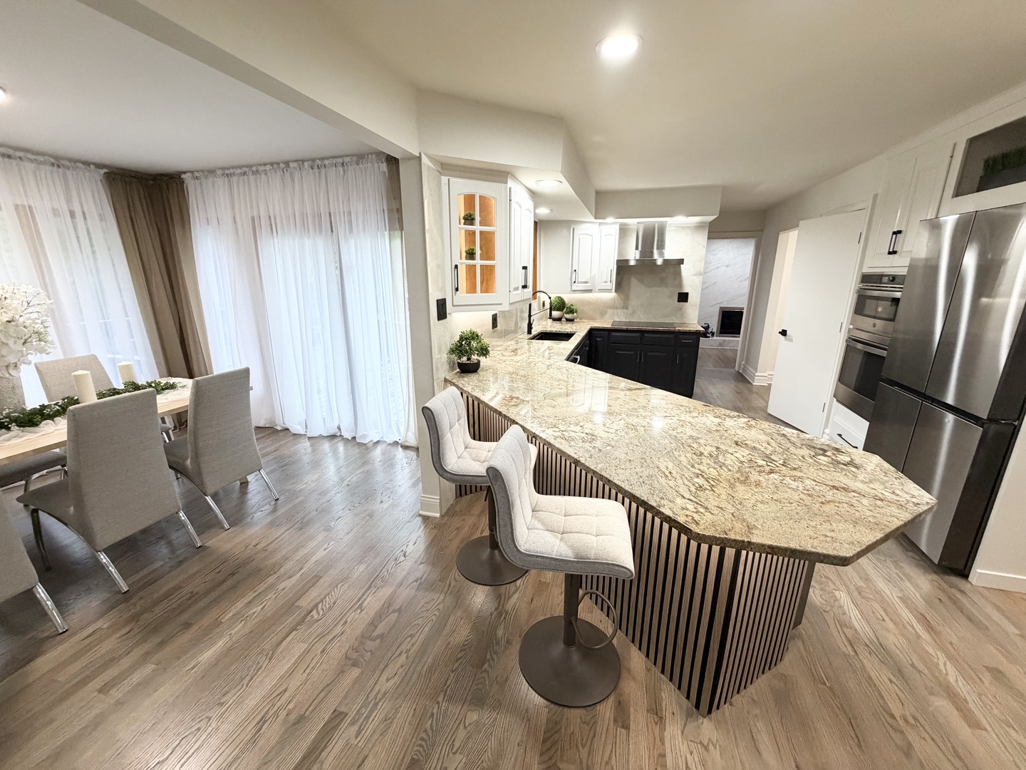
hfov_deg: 102.1
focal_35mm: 14
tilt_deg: -16.1
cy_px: 385
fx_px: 415
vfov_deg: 85.7
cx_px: 513
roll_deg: +0.6
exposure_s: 1/120
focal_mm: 2.22
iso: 320
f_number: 2.2
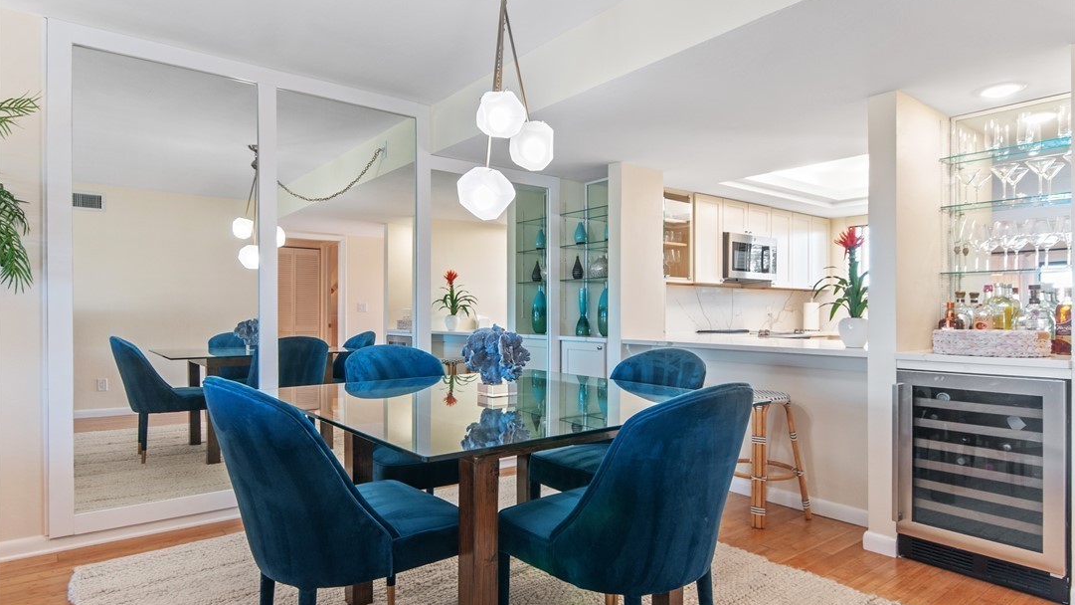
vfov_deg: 54.5
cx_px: 536
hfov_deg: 85.1
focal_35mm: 21
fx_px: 585
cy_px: 336
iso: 200
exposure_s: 1/2.5
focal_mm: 13
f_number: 8
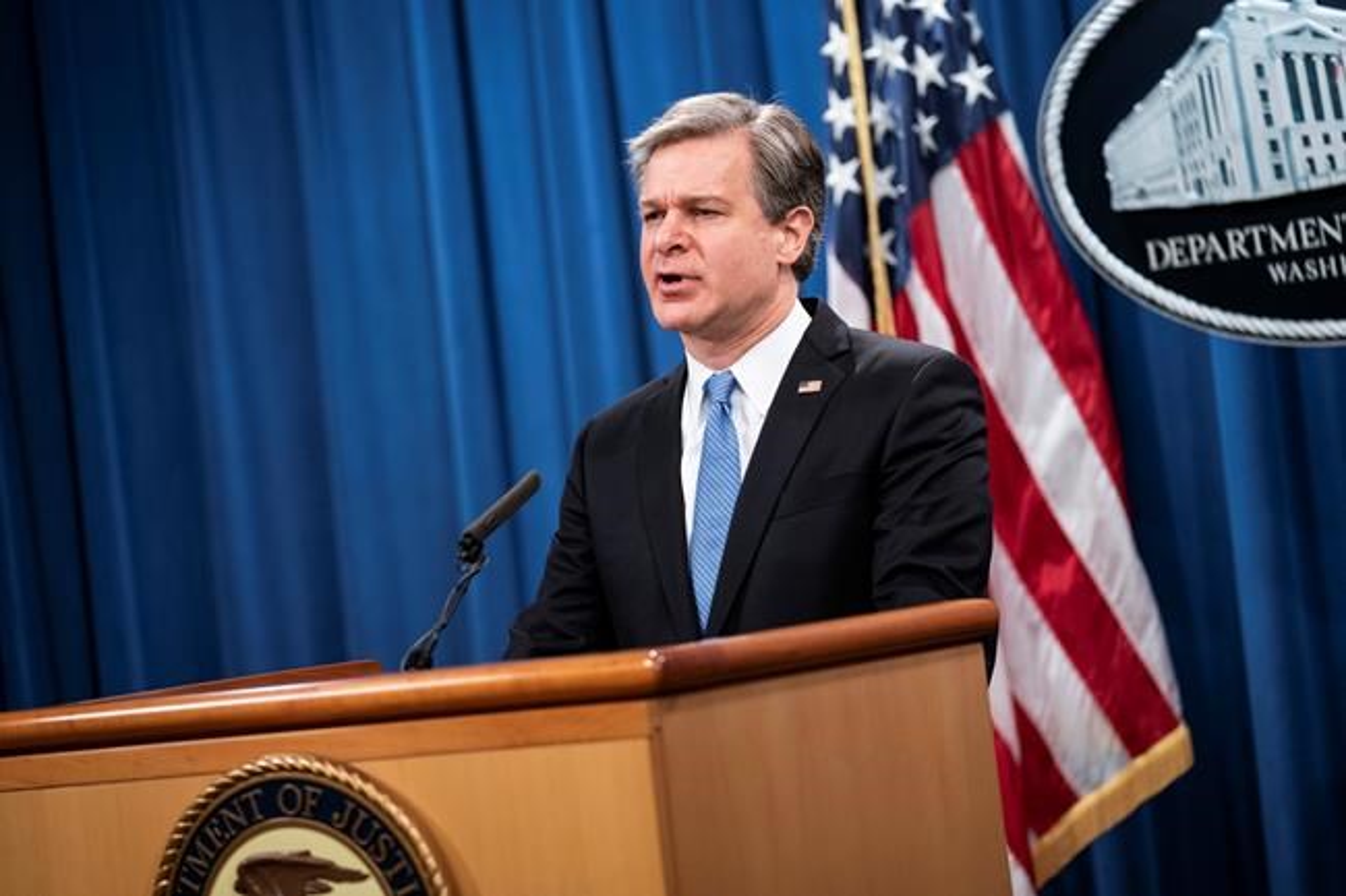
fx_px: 4336
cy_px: 448
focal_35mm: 116
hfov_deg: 17.6
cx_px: 673
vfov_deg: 11.8
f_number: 2.8
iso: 2000
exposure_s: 1/320
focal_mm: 116
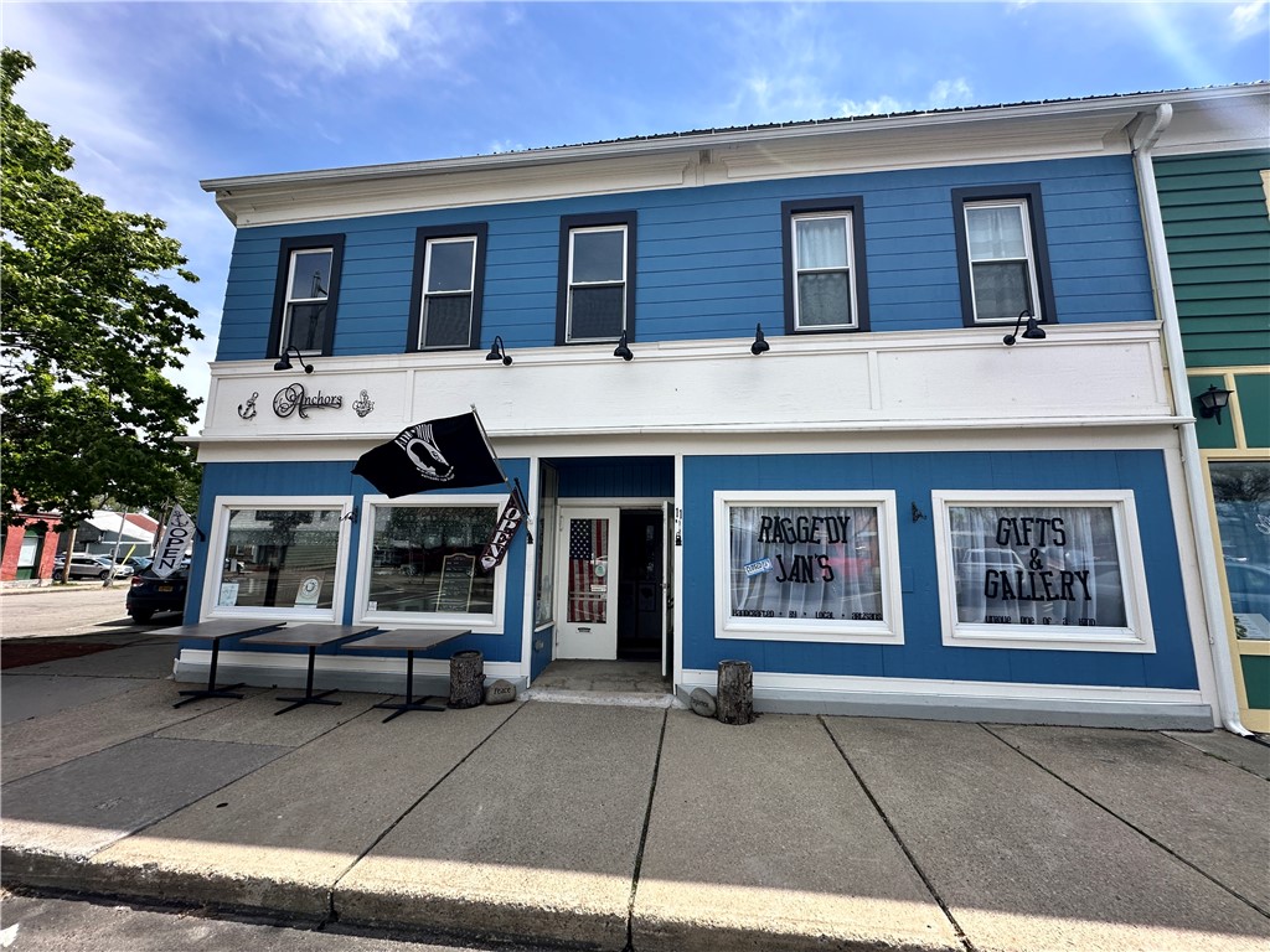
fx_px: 514
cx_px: 635
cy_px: 476
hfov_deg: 102.1
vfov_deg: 85.7
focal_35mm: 14
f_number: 2.2
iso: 50
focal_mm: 2.22
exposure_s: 1/1276
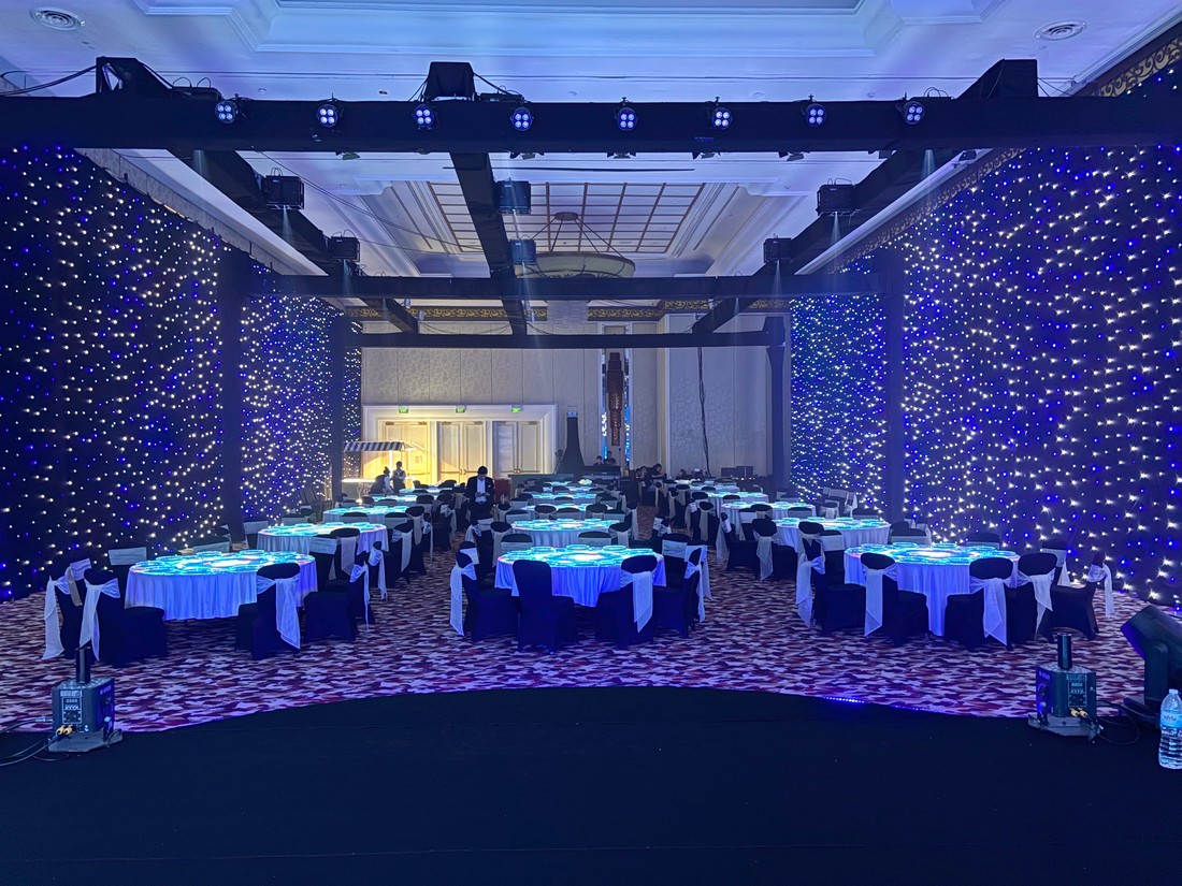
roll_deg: +0.4
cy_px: 443
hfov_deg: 67.3
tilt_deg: +0.1
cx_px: 591
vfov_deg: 53.1
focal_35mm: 26
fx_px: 888
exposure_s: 1/40
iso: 640
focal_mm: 5.96
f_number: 1.6
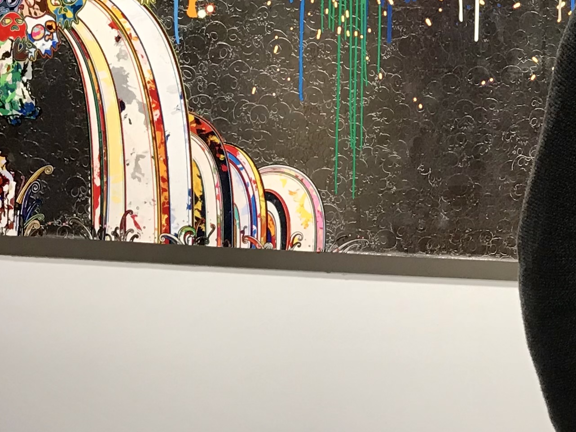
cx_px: 654
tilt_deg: -0.6
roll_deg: -1.0
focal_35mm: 88
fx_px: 1464
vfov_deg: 15.9
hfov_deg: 21.0
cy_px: -129
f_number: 1.8
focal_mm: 3.99
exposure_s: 1/25
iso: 32
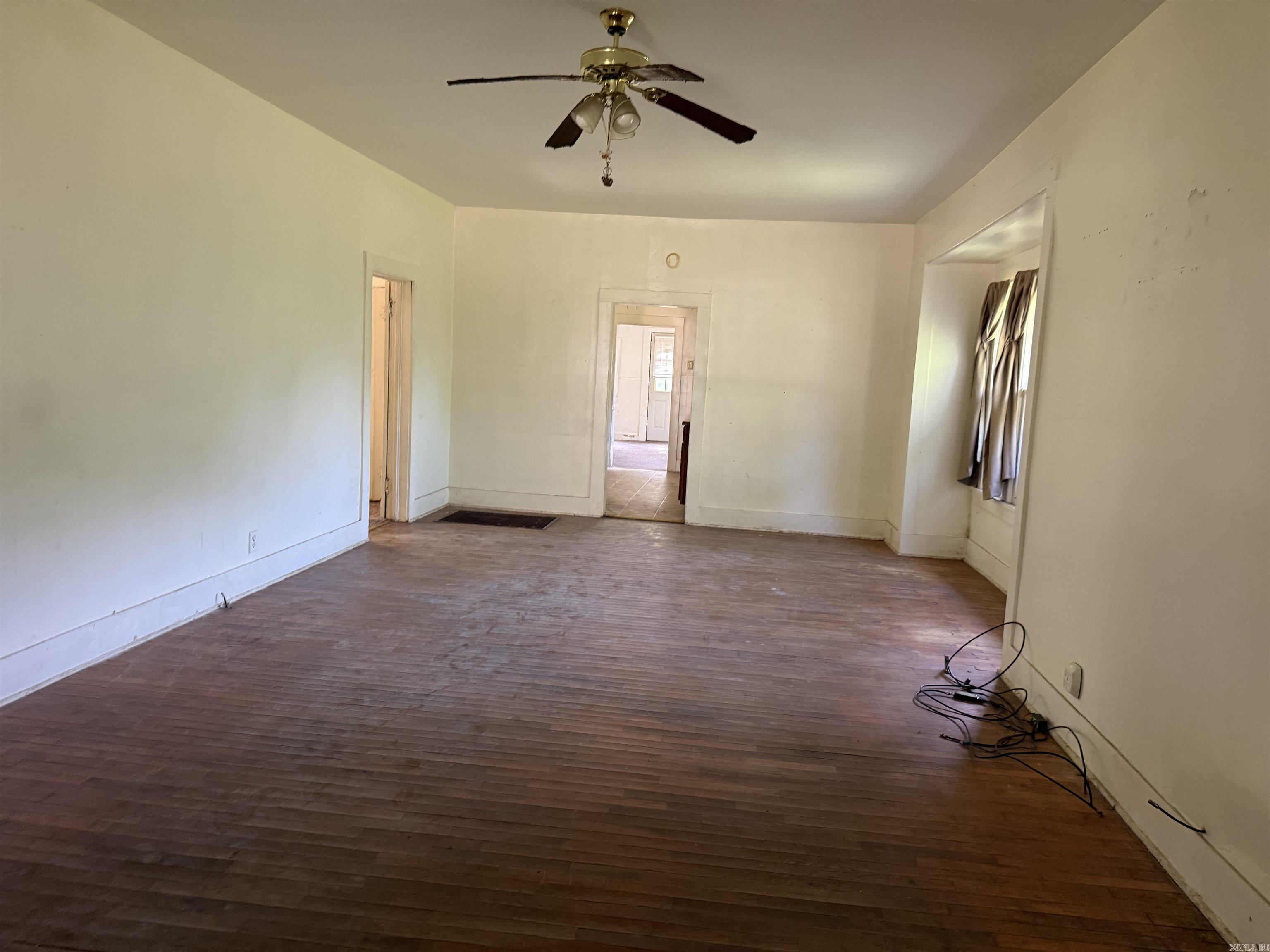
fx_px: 881
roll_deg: -2.4
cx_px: 635
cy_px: 476
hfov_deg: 71.6
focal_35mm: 24
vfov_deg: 56.8
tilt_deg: -6.2
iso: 400
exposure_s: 1/60
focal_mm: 6.76
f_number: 1.78
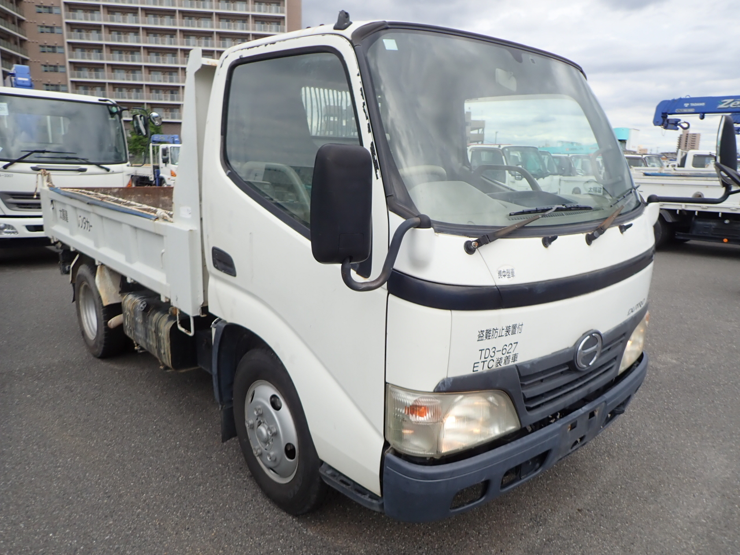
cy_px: 278
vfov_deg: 54.9
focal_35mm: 25
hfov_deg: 69.4
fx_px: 534
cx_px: 370
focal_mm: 4.5
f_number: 2.8
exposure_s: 1/1000
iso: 100
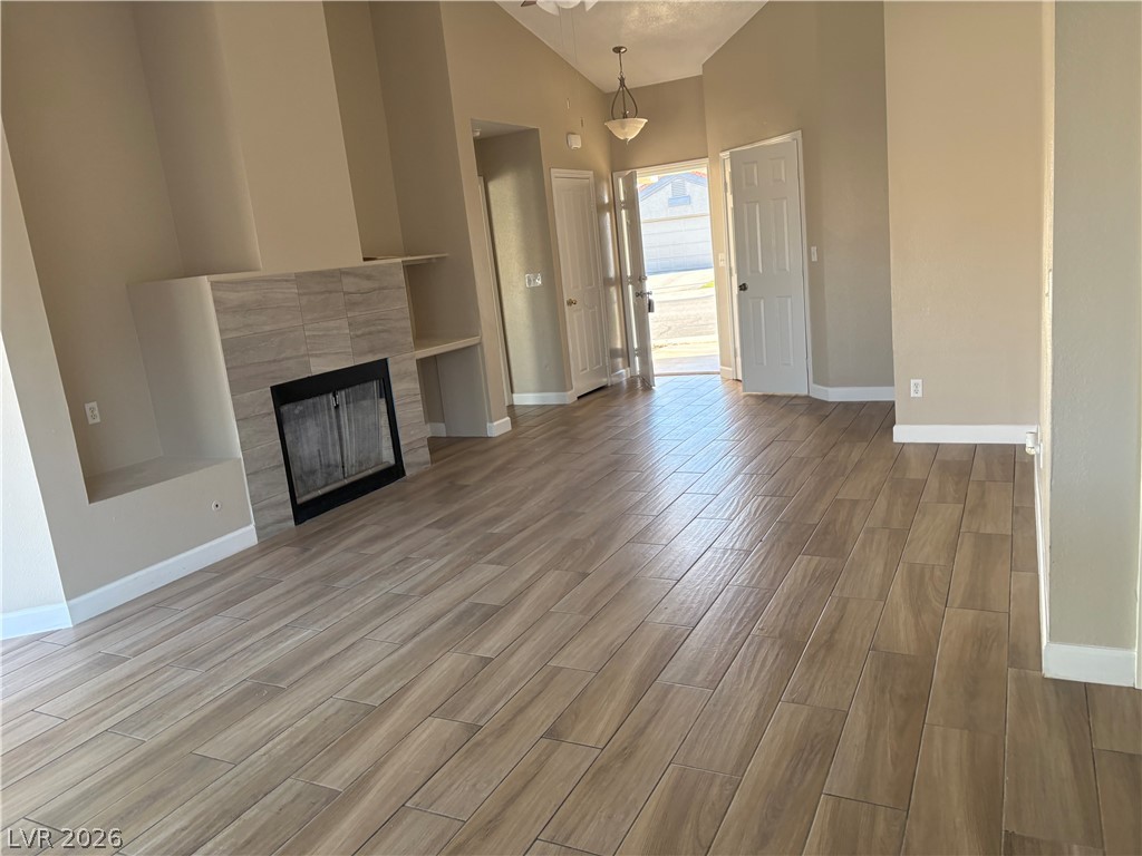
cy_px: 428
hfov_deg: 67.3
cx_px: 571
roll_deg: +6.2
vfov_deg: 53.1
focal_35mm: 26
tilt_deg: -10.1
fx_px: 858
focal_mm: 5.96
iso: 125
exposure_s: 1/148
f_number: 1.6
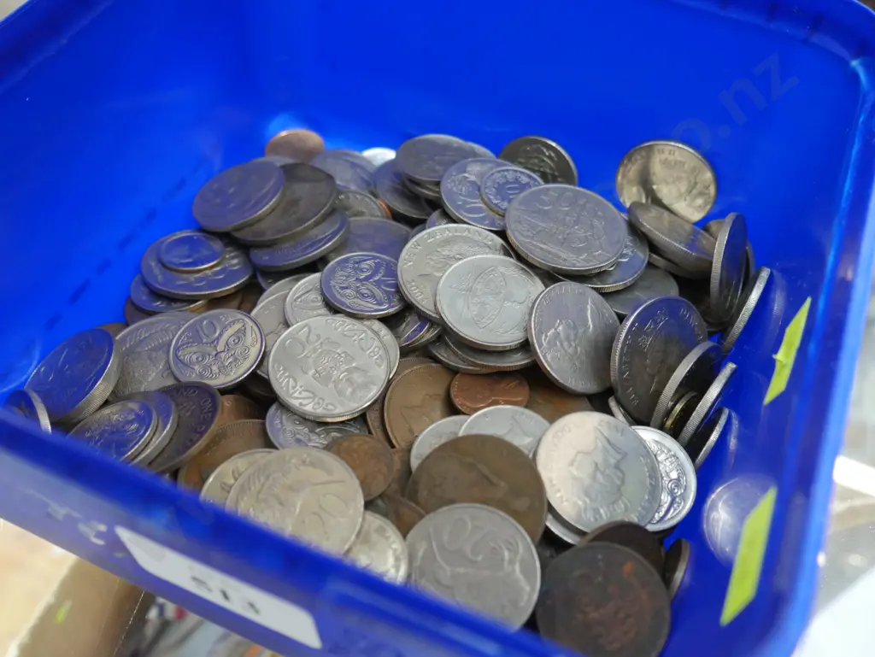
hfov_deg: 51.3
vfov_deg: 39.7
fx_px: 910
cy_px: 328
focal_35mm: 36
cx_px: 438
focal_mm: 18
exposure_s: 1/40
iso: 3200
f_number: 4
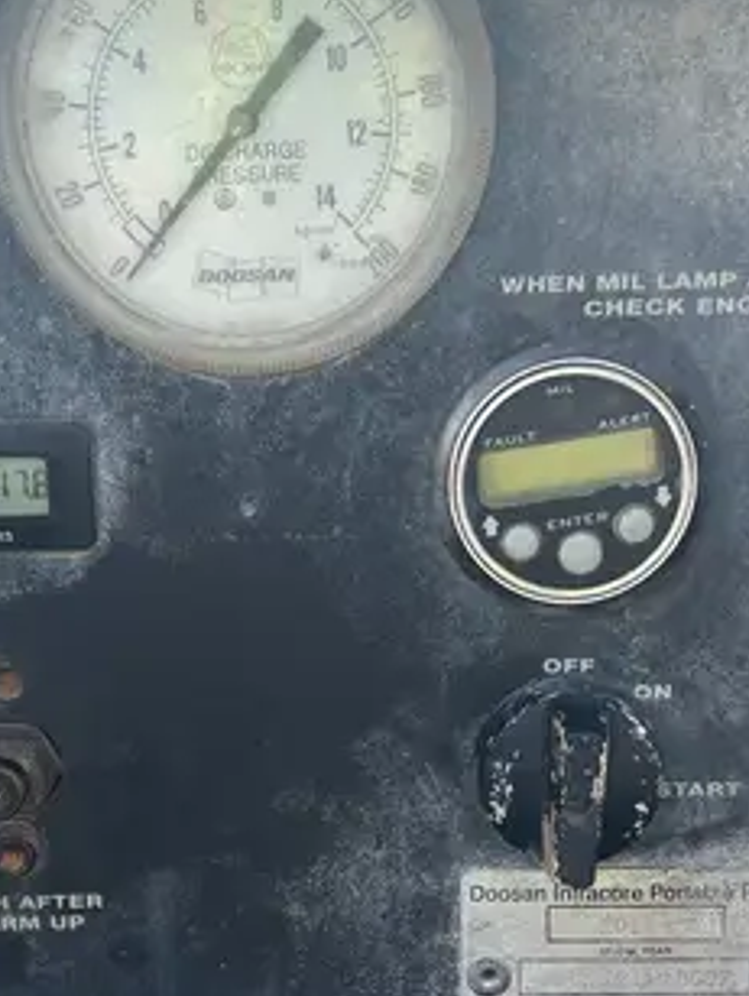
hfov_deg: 23.7
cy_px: 667
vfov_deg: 30.9
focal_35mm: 62
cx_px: 305
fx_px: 1785
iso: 50
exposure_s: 1/418
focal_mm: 5.7
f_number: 1.5
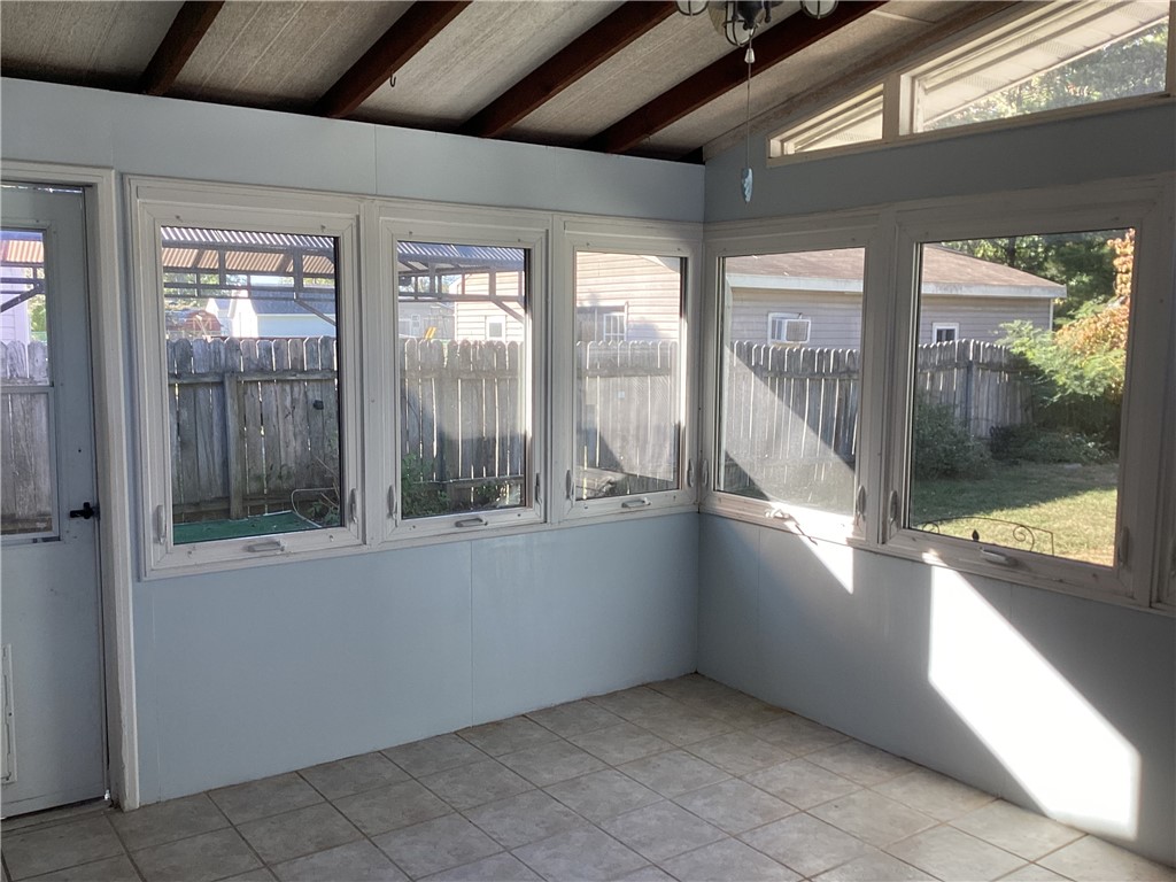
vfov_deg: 45.4
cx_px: 588
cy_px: 441
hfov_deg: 58.4
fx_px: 1053
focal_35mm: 31
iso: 64
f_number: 2.4
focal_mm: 3.3
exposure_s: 1/120
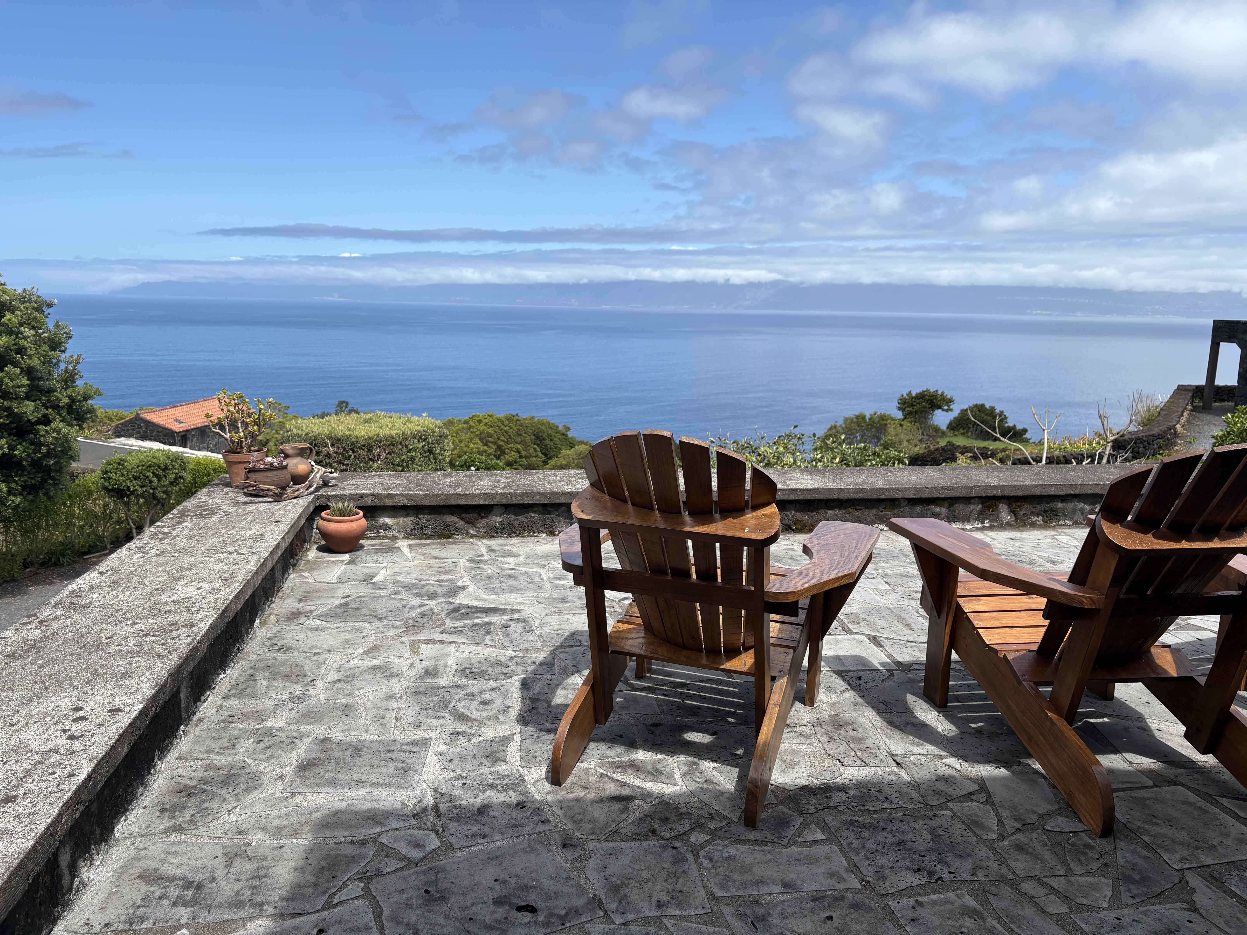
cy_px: 468
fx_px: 937
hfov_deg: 67.3
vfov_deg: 53.1
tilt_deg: -9.8
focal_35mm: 26
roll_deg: -1.0
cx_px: 624
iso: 50
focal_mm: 5.96
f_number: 1.6
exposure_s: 1/3623
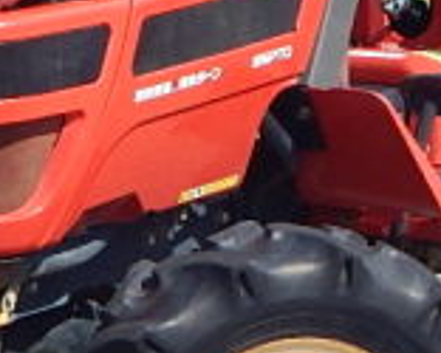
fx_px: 3513
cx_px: 212
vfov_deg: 5.7
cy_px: 0
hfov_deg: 7.2
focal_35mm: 269
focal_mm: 7.7
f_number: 3.6
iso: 125
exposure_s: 1/1250
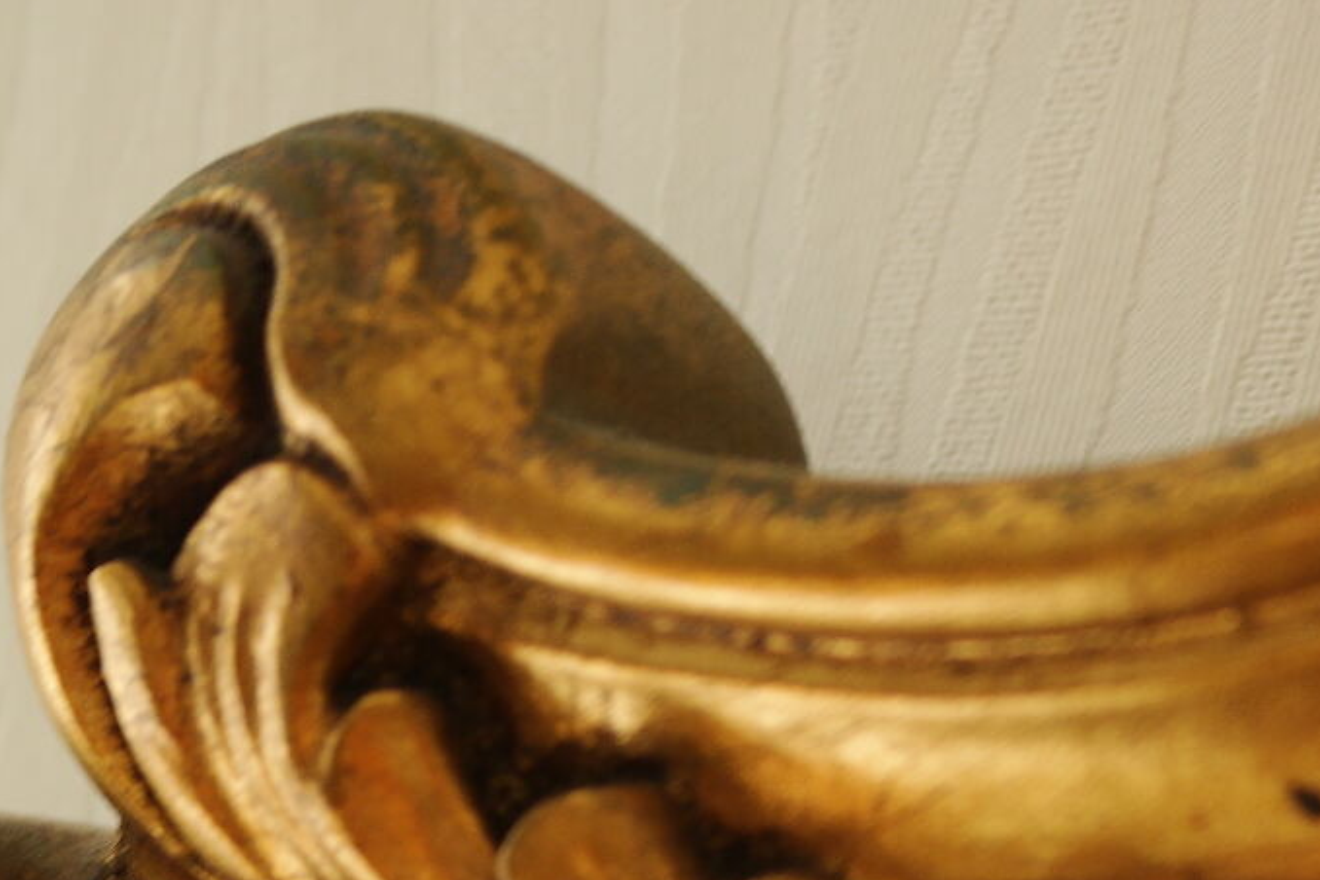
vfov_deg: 10.0
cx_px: 1178
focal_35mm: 135
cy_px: 1075
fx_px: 4950
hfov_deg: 15.0
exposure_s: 1/30
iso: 200
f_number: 5.6
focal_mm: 35
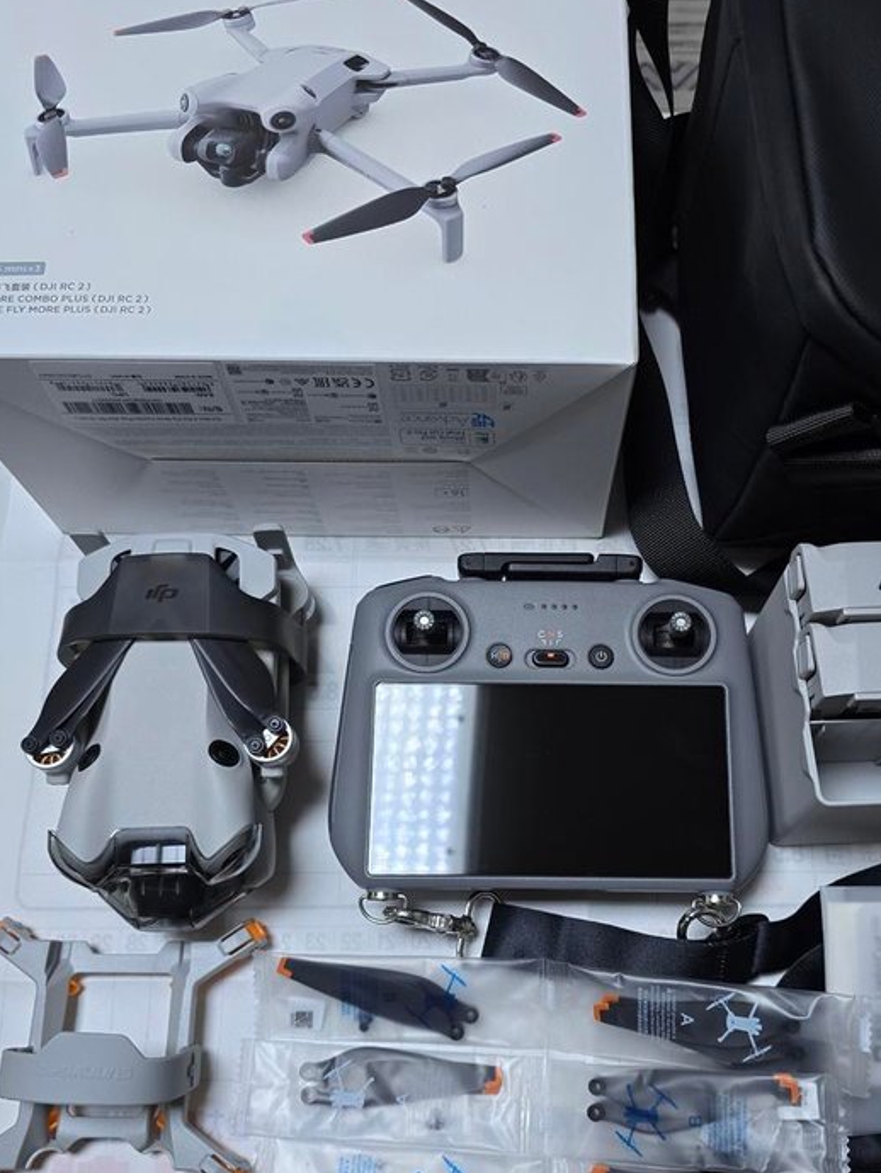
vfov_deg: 56.5
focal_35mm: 32
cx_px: 526
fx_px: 1085
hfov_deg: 44.0
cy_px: 687
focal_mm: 6.3
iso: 200
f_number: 1.7
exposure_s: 1/120
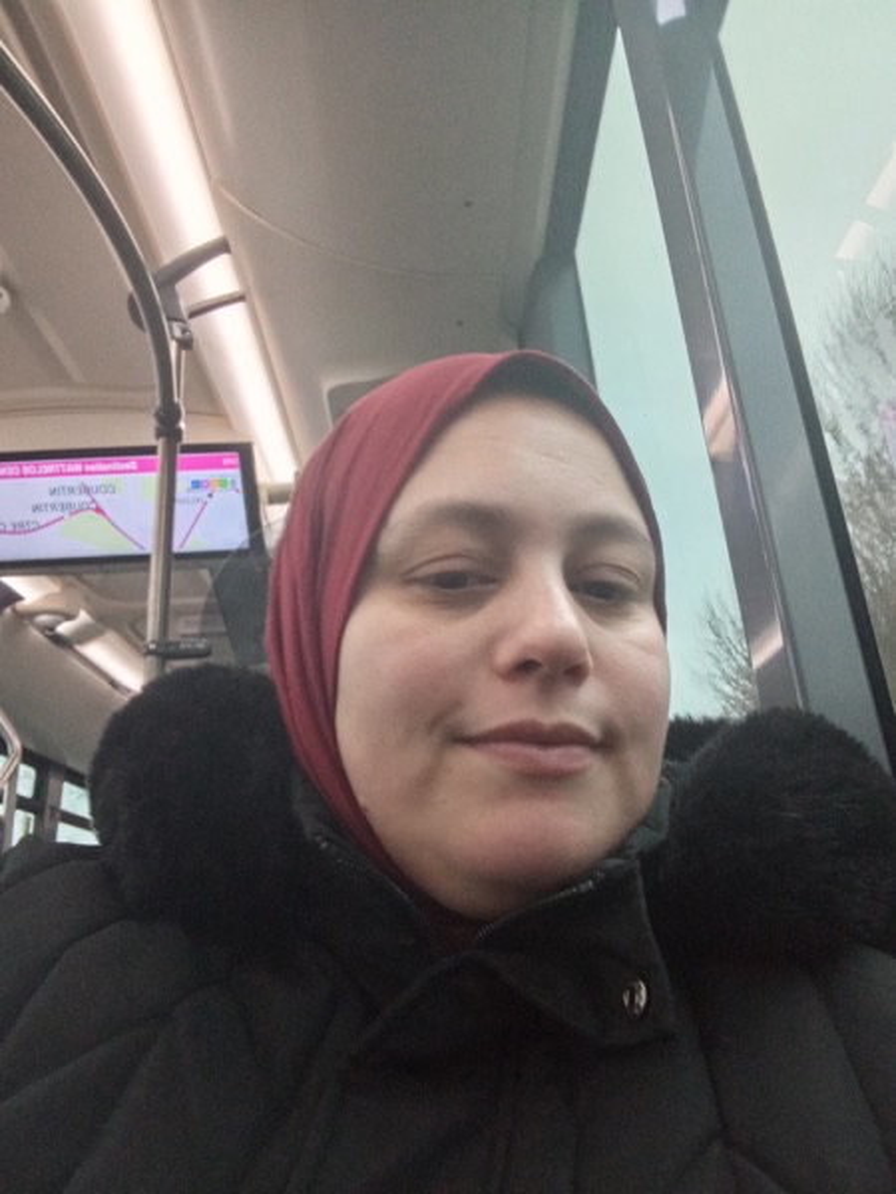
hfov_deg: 53.1
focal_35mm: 26
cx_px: 448
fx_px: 897
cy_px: 597
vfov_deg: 67.3
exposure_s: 1/33.3
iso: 267
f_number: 2
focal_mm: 2.78
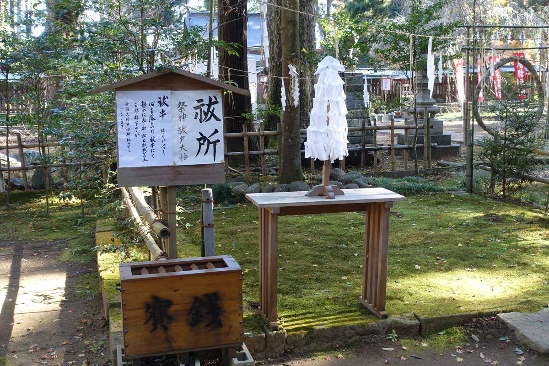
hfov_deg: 46.4
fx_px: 640
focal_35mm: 42
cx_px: 274
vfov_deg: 31.9
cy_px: 183
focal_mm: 15.52
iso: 125
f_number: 2.8
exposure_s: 1/50
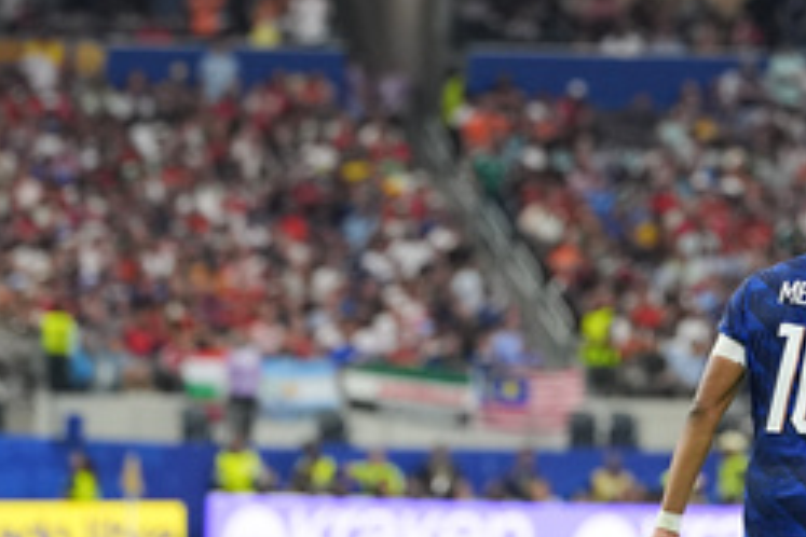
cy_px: -36
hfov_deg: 4.8
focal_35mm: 427
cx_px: 790
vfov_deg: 3.2
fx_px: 9559
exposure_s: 1/2000
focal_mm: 104
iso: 1250
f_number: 2
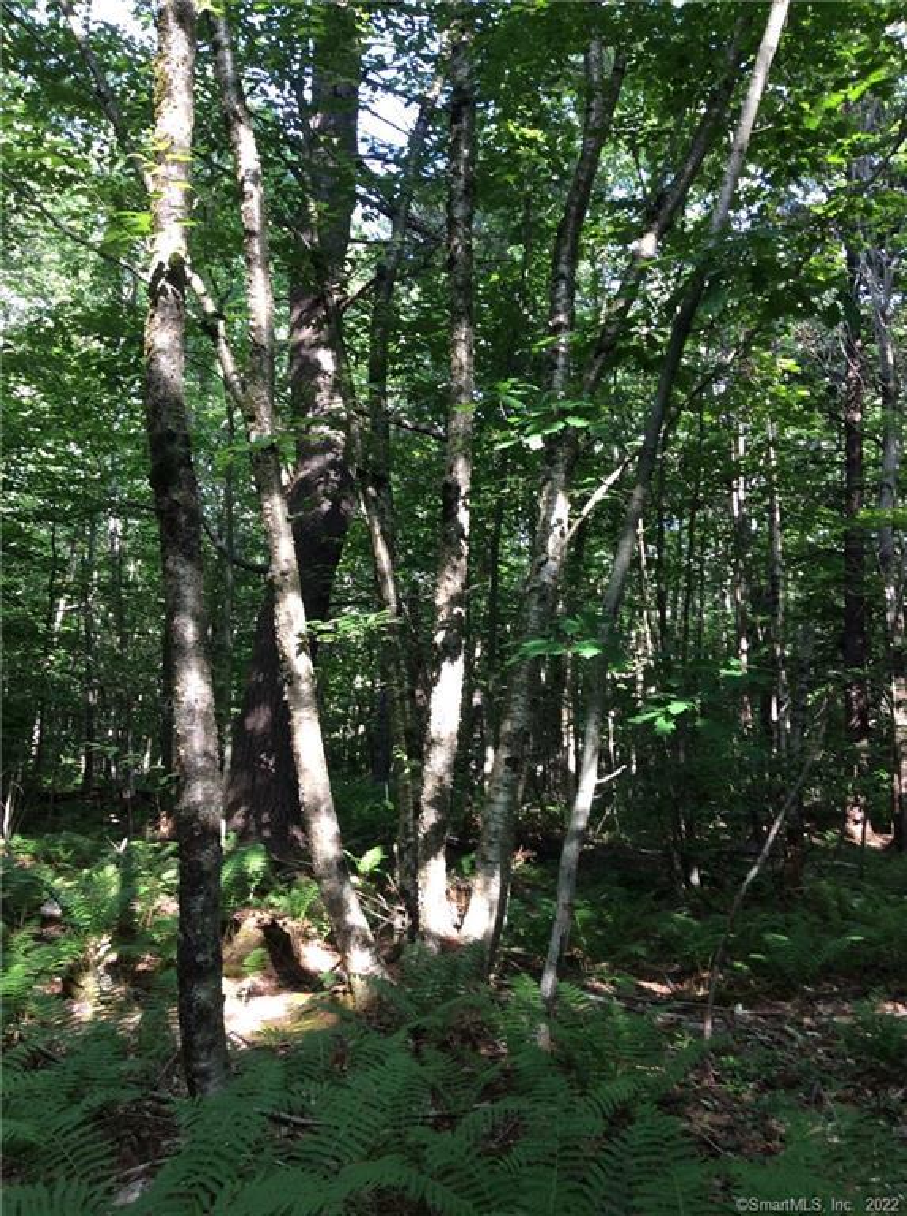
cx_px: 454
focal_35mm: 32
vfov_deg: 56.9
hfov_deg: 44.0
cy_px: 608
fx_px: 1122
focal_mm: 3.3
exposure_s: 1/60
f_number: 2.4
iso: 50
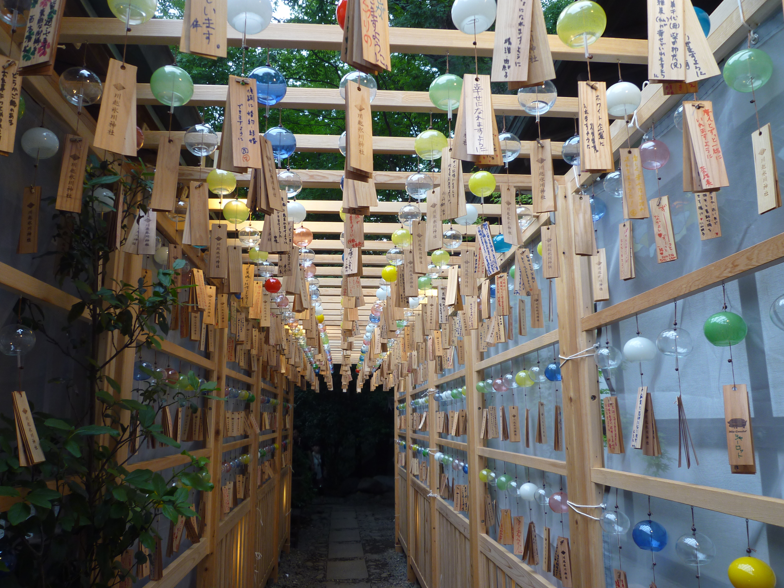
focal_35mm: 26
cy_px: 302
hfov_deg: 67.3
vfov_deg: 53.1
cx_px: 380
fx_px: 589
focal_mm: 4.5
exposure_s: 1/30
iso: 80
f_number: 2.8
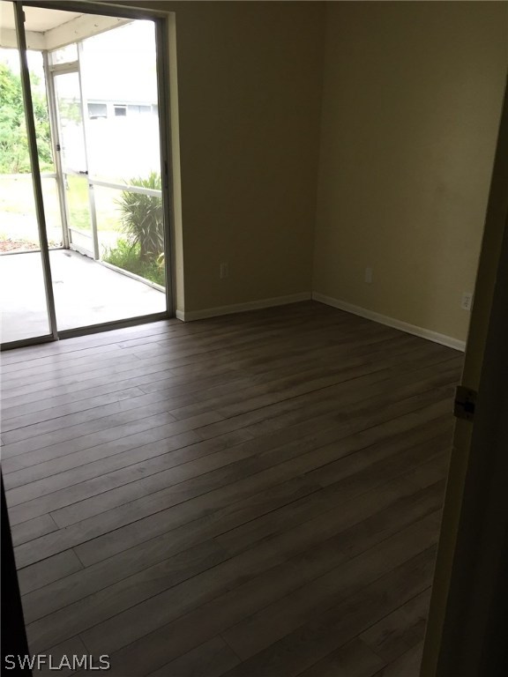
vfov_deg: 61.7
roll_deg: -0.5
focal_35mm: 29
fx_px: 567
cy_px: 338
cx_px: 254
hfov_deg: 48.2
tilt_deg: -20.1
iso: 40
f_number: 2.2
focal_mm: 4.15
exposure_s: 1/30
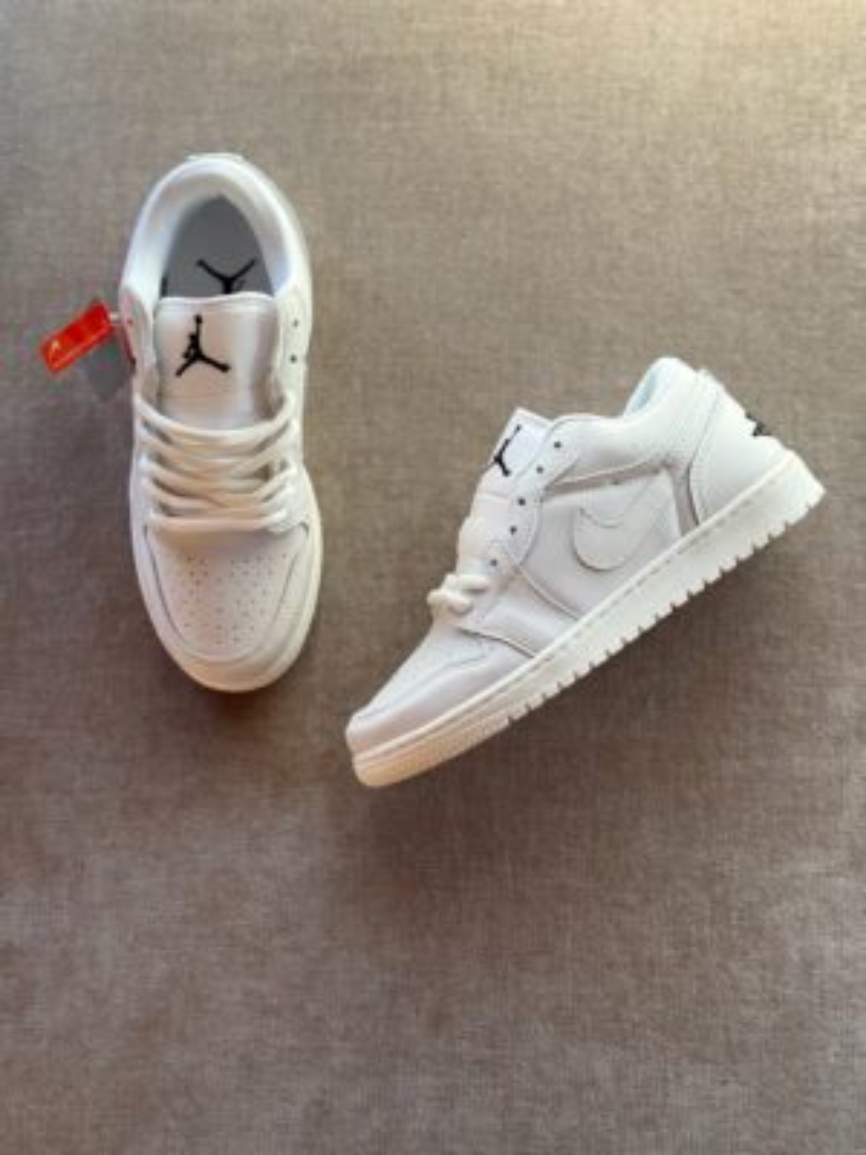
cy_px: 578
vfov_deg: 39.7
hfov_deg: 30.3
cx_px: 433
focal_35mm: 48
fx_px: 1601
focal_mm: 6.76
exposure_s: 1/121
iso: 64
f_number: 1.78
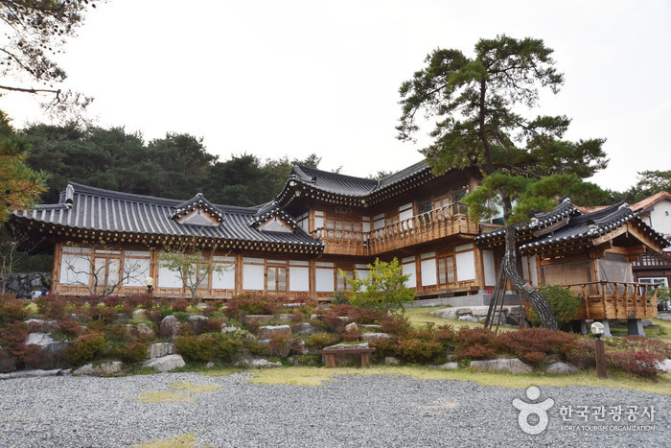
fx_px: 447
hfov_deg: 73.7
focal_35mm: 24
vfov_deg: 53.2
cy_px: 224
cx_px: 336
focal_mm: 24
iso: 200
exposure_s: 1/200
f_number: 8
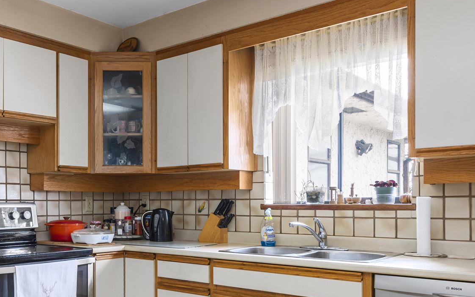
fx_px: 505
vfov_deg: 32.3
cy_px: 211
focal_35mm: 39
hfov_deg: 48.5
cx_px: 122
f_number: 8
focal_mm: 14
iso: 200
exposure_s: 1/2.5
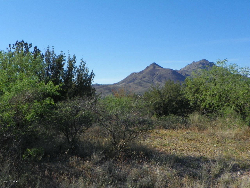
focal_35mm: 48
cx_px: 125
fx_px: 347
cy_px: 94
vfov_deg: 30.3
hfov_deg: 39.7
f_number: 5
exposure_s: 1/500
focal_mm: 8.5
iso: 64
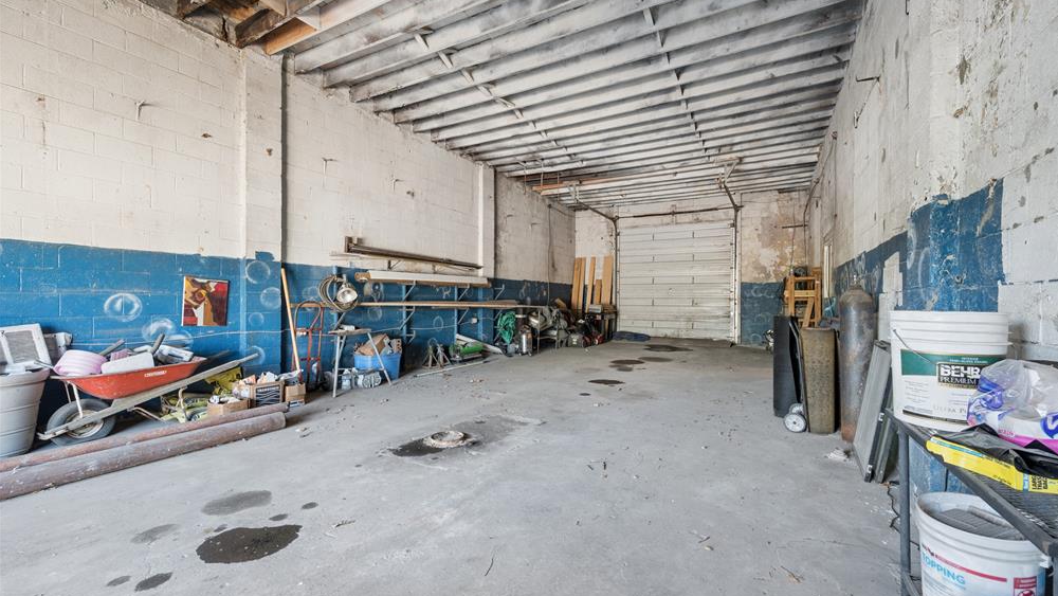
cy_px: 301
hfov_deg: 103.0
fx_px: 421
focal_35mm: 15
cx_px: 541
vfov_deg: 70.6
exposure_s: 1/13
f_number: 8
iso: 800
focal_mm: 14
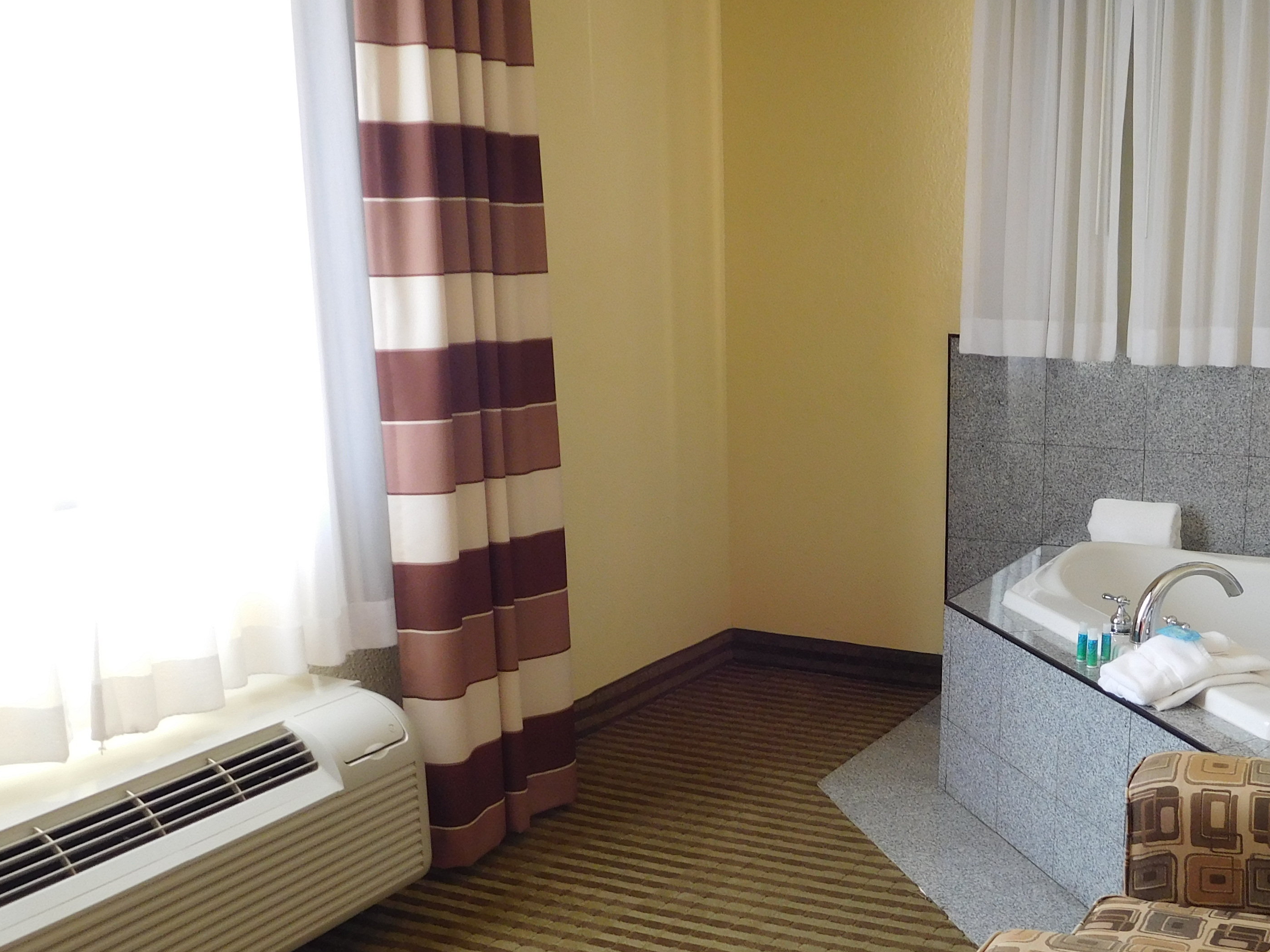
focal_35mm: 41
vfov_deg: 34.7
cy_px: 657
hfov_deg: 44.6
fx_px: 1504
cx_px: 920
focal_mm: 4.5
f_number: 3.4
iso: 160
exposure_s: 1/30
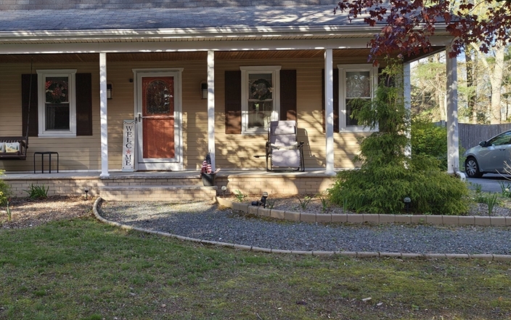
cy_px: 157
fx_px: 515
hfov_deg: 51.3
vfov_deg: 34.4
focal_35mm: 37
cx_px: 151
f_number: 1.8
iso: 447
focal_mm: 5.41
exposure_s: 1/120
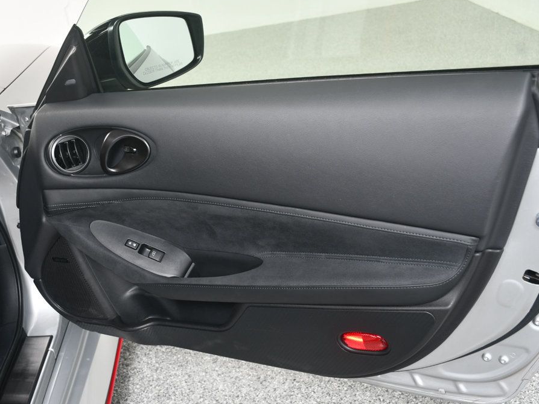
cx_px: 231
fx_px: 670
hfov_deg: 43.7
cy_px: 201
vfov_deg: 33.6
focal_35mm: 43
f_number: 5
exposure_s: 1/160
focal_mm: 26
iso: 100
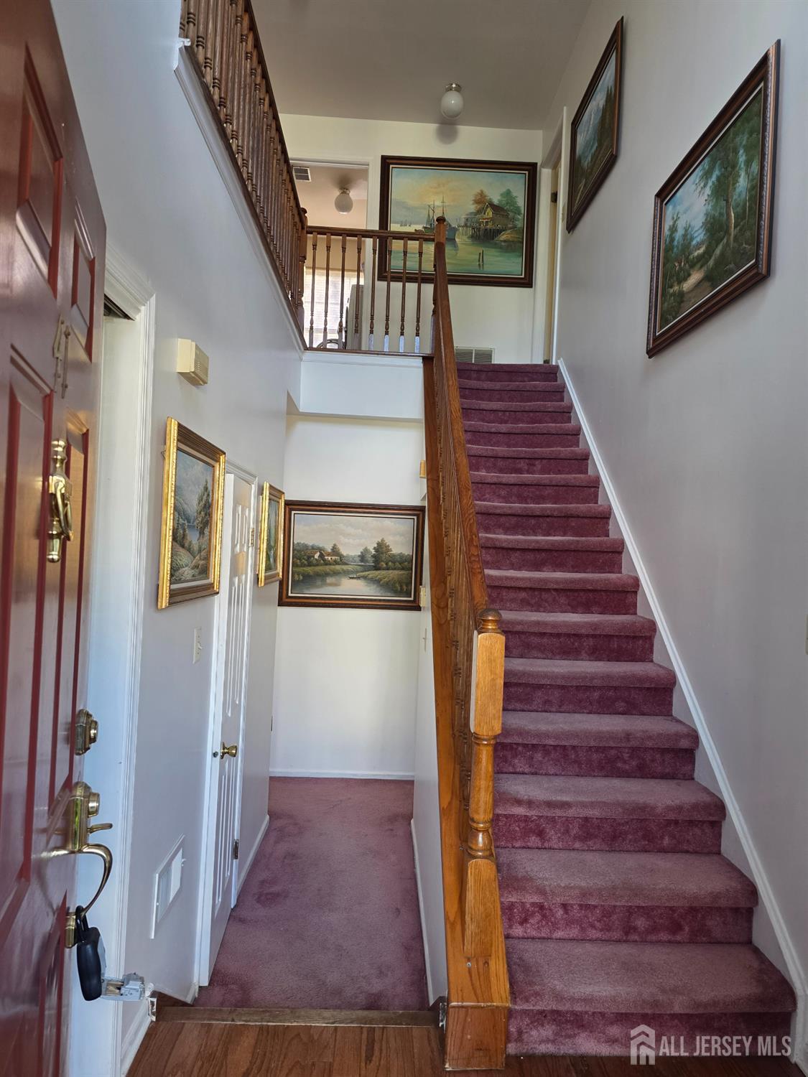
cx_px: 404
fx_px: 716
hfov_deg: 58.9
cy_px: 538
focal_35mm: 23
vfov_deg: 73.9
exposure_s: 1/120
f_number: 1.7
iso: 200
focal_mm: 6.3
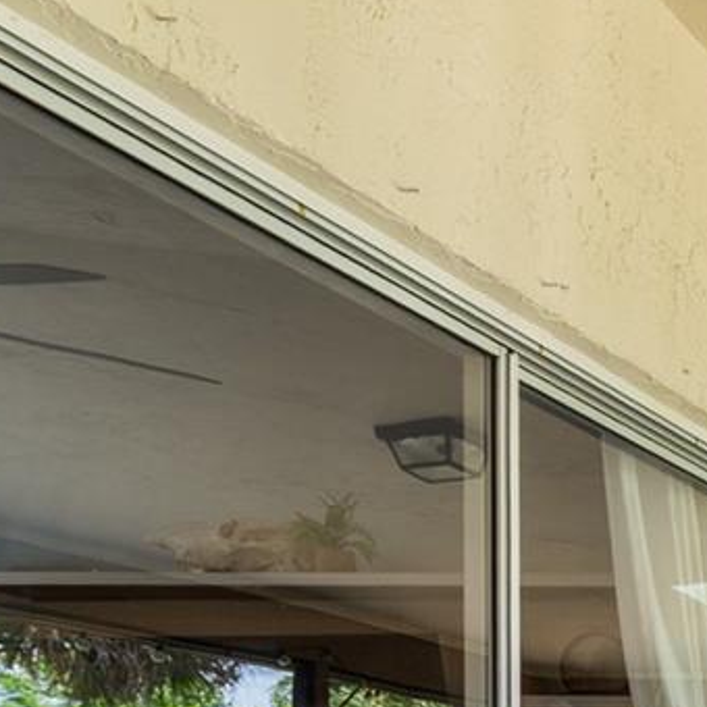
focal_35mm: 66
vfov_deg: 22.9
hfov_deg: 16.7
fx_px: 1525
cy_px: 948
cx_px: 1537
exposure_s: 1/5
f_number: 8
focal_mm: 11
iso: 100
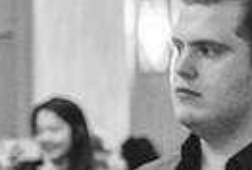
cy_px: 341
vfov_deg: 4.4
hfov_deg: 6.6
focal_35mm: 309
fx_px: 2168
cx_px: 350
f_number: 5
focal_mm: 70
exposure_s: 1/30
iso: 10000
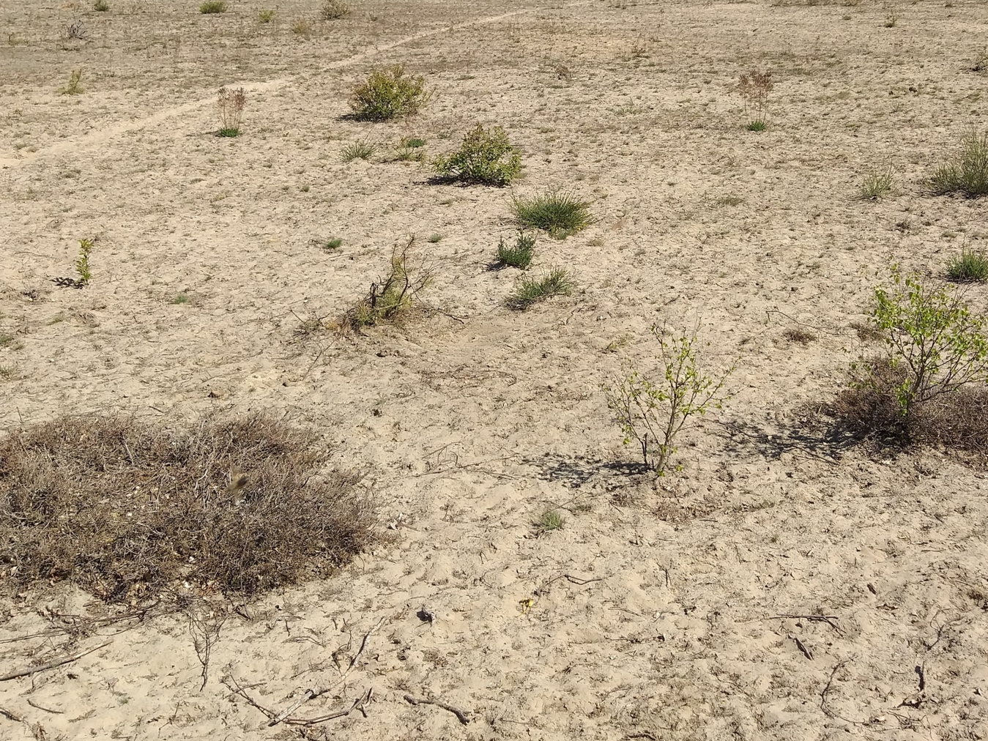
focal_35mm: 37
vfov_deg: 38.3
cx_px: 562
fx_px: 1056
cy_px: 251
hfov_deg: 50.0
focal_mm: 3.93
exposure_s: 1/1507
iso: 40
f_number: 1.7
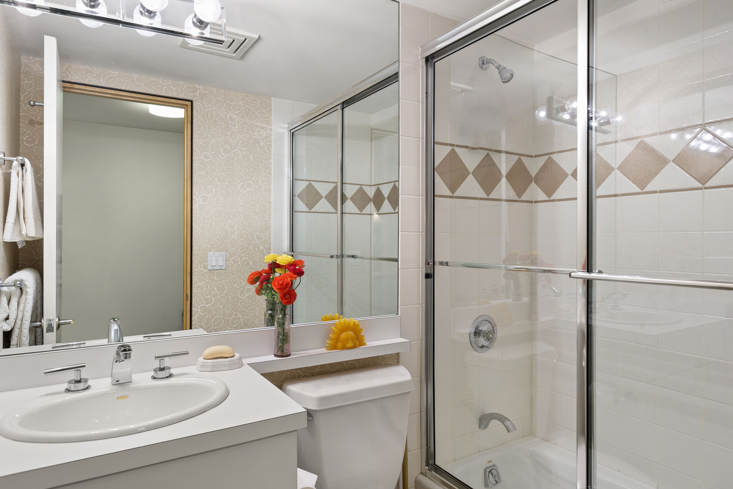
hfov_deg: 78.6
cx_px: 366
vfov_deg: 57.3
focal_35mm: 22
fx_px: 448
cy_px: 244
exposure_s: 1/3
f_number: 7.1
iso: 500
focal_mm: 22
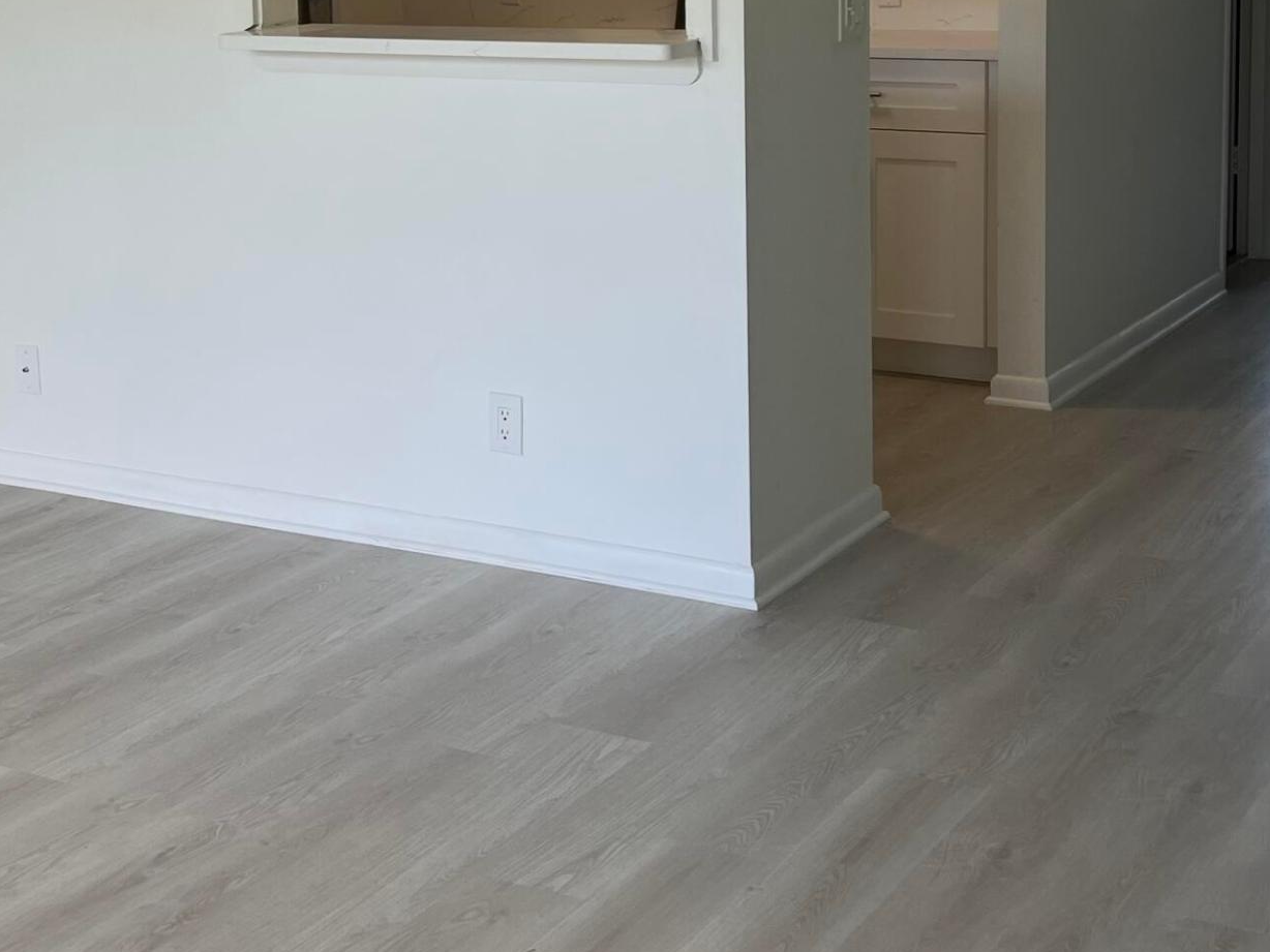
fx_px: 2238
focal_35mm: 61
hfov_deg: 31.6
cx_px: 494
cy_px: 180
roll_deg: +1.5
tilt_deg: -8.7
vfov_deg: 23.6
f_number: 1.5
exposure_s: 1/120
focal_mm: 5.7
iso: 40
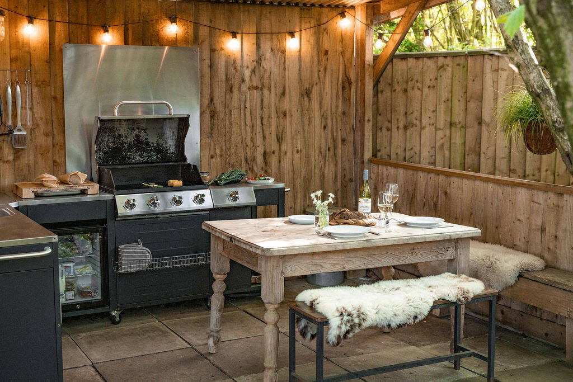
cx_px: 293
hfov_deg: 40.7
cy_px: 186
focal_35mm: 49
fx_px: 773
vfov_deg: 27.8
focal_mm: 45
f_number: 4
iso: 400
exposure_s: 1/250
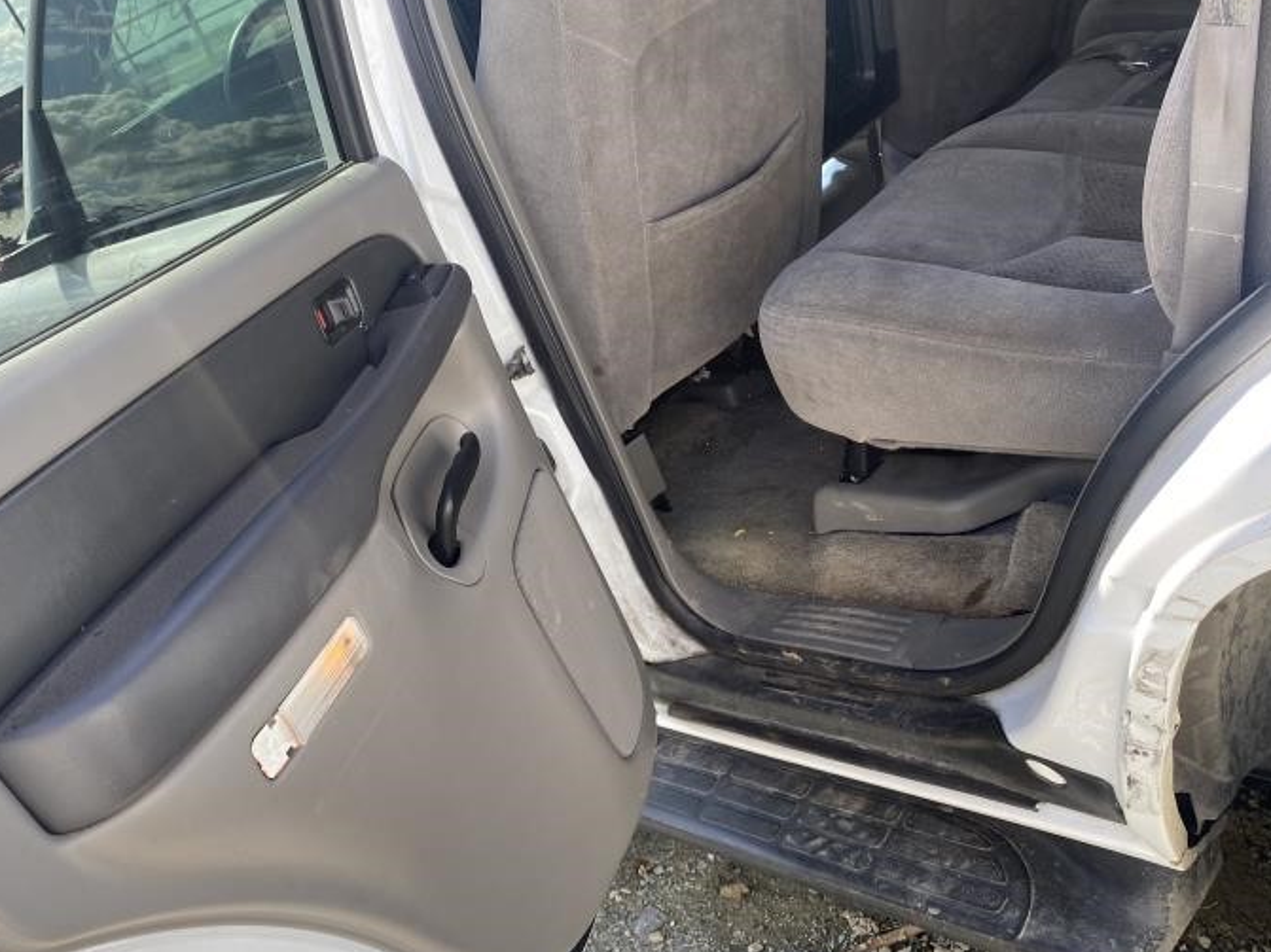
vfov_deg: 45.3
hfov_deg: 58.1
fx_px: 1138
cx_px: 536
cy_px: 538
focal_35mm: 31
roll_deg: +24.9
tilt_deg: -23.2
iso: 32
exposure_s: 1/436
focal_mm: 4.25
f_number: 1.8
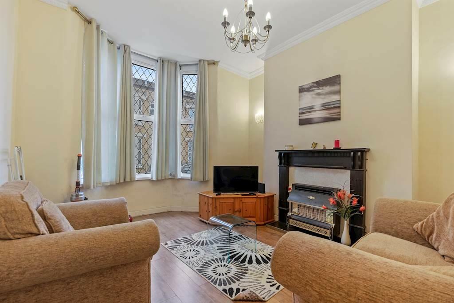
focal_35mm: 15
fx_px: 189
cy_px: 152
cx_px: 227
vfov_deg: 77.3
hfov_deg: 100.4
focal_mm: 10
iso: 400
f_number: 4
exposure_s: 1/10
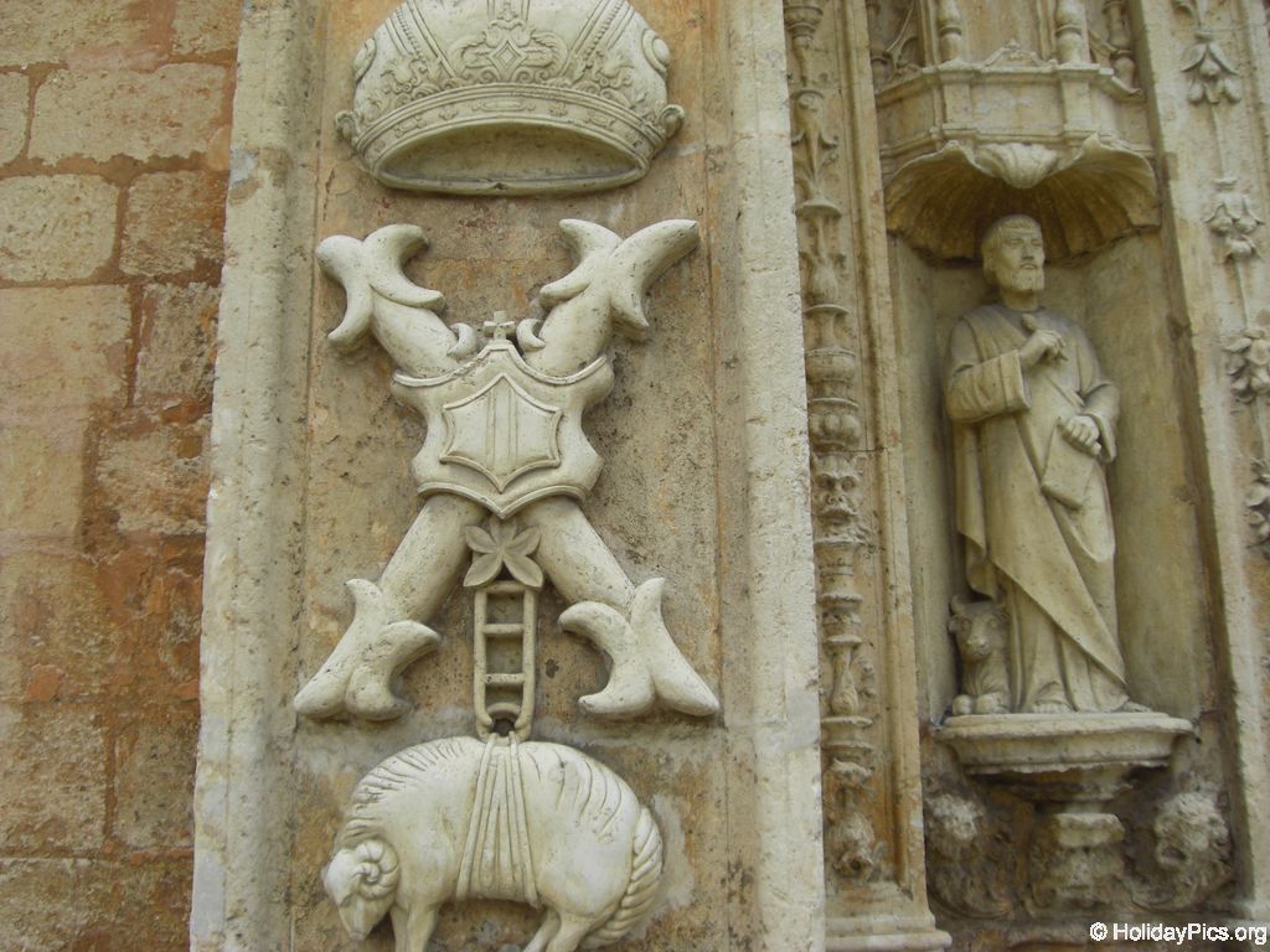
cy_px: 476
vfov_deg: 37.7
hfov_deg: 49.0
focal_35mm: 38
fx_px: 1394
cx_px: 635
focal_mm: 6.2
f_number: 2.7
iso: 64
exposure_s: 1/400
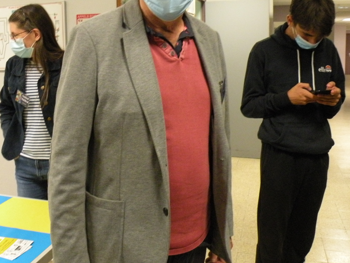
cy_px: 84
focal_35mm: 41
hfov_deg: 45.5
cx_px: 138
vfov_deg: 34.8
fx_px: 415
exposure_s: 1/30
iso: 400
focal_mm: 4.7
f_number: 2.8
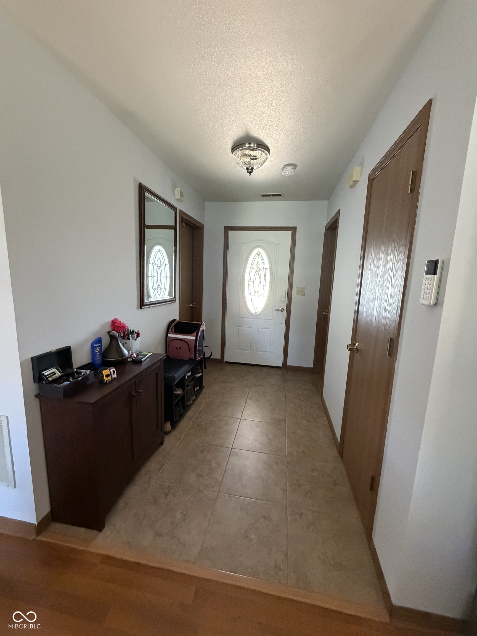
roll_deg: -2.3
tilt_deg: -9.7
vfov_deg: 102.1
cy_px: 318
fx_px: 257
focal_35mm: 14
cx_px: 238
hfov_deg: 85.7
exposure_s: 1/60
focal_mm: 2.22
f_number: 2.2
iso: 800
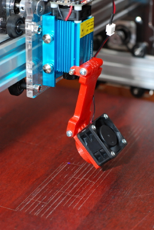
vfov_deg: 27.0
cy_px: 115
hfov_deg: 18.2
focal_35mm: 75
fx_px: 480
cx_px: 77
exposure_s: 1/60
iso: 400
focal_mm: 50
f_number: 4.8
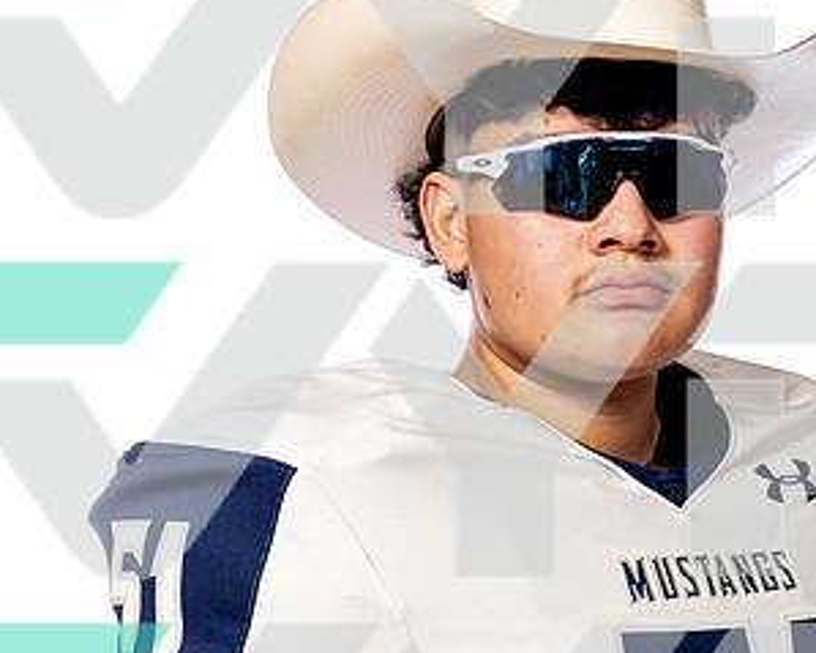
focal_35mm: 125
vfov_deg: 12.3
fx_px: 3018
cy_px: 421
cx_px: 475
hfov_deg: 15.4
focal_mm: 59
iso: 250
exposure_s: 1/250
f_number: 7.1
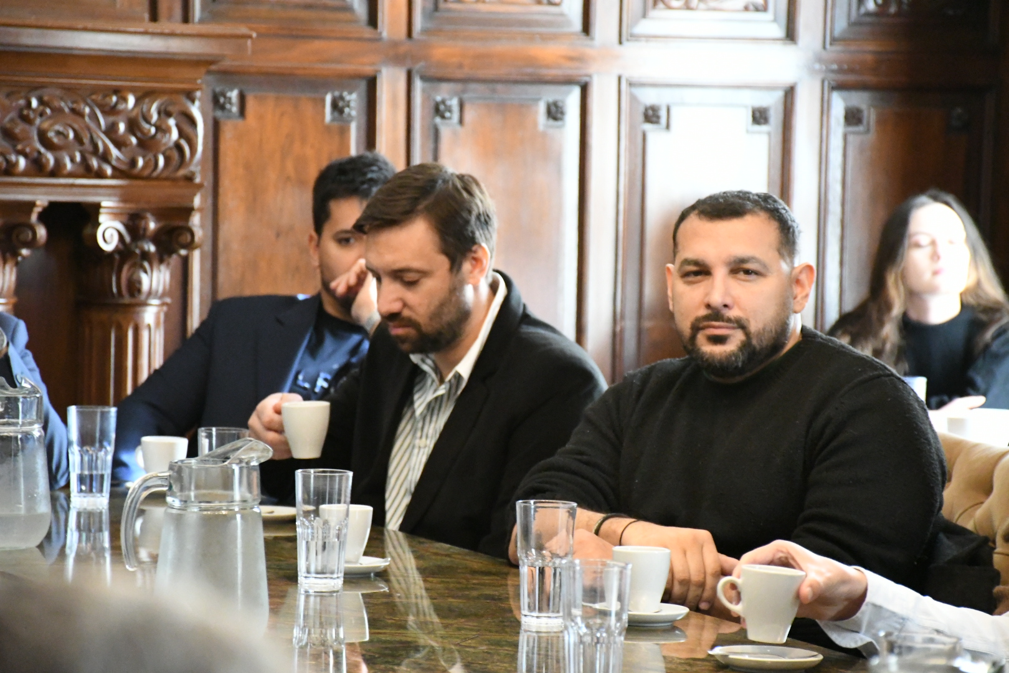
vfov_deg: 9.1
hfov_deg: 13.7
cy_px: 336
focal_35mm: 150
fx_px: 4204
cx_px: 504
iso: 12800
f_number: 5.6
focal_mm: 100
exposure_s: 1/125
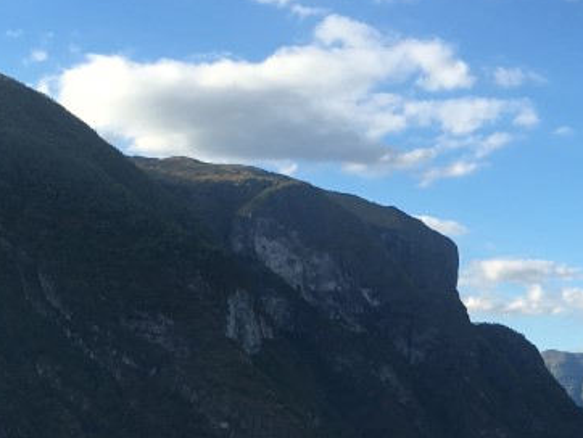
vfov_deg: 17.5
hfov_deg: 23.6
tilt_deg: +0.1
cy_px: 467
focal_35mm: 82
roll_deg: -4.5
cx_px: 419
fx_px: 1382
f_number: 2.2
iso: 25
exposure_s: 1/845
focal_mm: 4.15
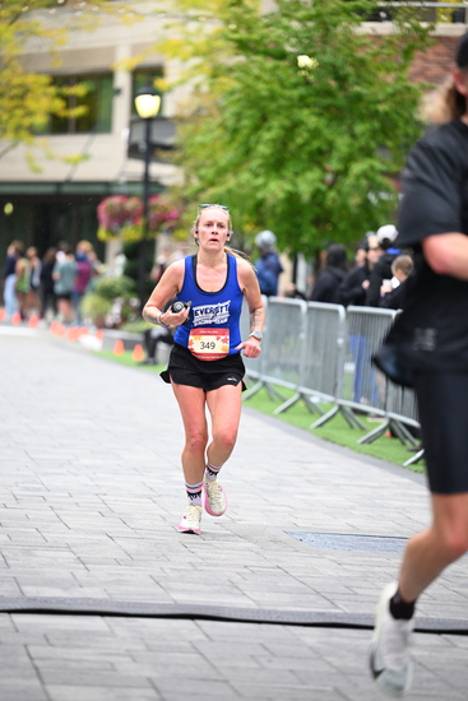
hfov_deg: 9.5
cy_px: 350
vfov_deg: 14.1
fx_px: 2826
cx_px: 234
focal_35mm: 145
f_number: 2.8
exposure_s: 1/1600
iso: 1250
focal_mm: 145
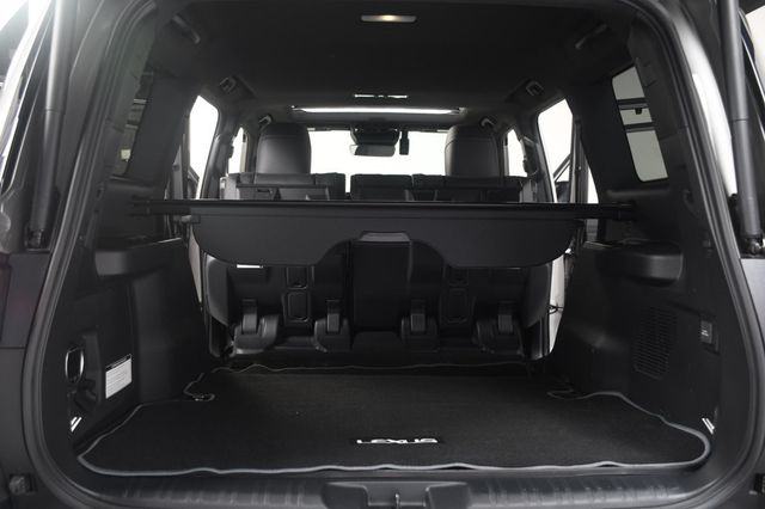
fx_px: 722
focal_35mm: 34
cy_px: 254
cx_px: 382
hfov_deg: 55.8
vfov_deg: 38.8
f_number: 3.8
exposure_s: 1/200
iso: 100
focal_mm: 23
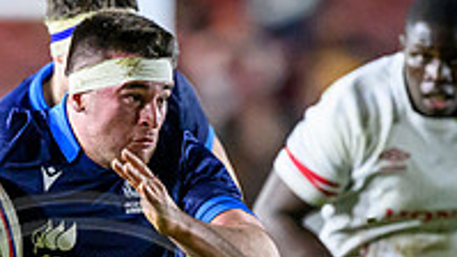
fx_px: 20288
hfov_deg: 1.3
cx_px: 7
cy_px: 540
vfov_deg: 0.7
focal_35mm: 1674
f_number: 3.5
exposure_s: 1/1000
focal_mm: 400
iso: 8000
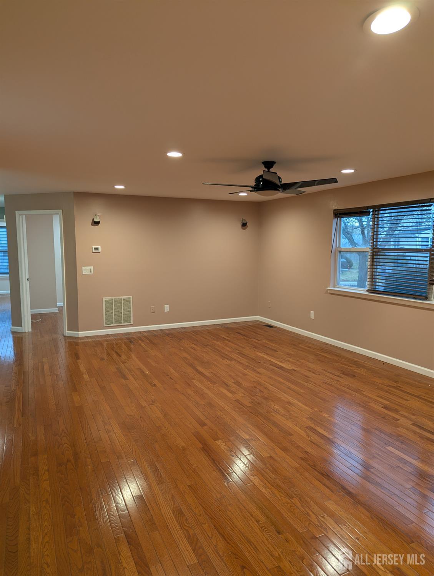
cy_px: 288
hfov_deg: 56.9
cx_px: 217
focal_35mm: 24
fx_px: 400
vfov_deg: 71.5
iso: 54
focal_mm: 6.81
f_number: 1.85
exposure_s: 1/24
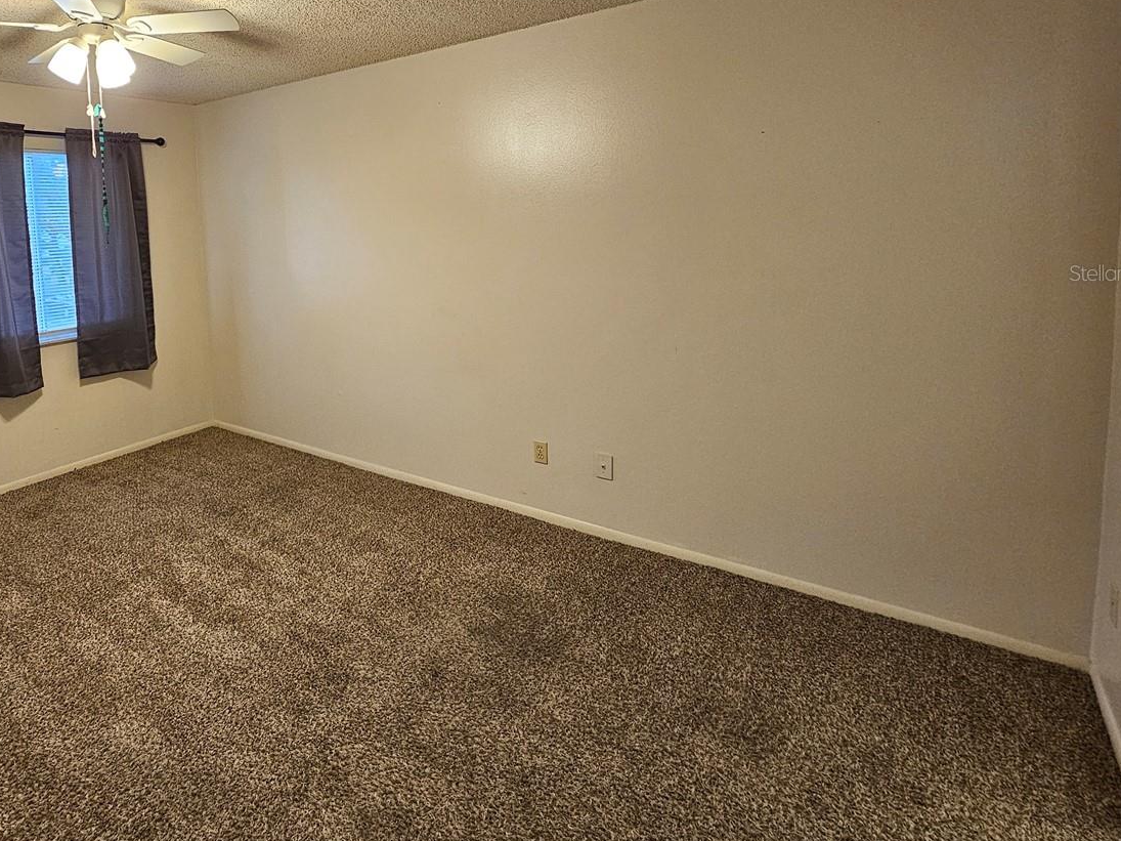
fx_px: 615
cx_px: 347
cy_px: 272
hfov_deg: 80.9
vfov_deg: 66.6
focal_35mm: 19
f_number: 2.2
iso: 320
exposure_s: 1/40
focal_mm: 2.2
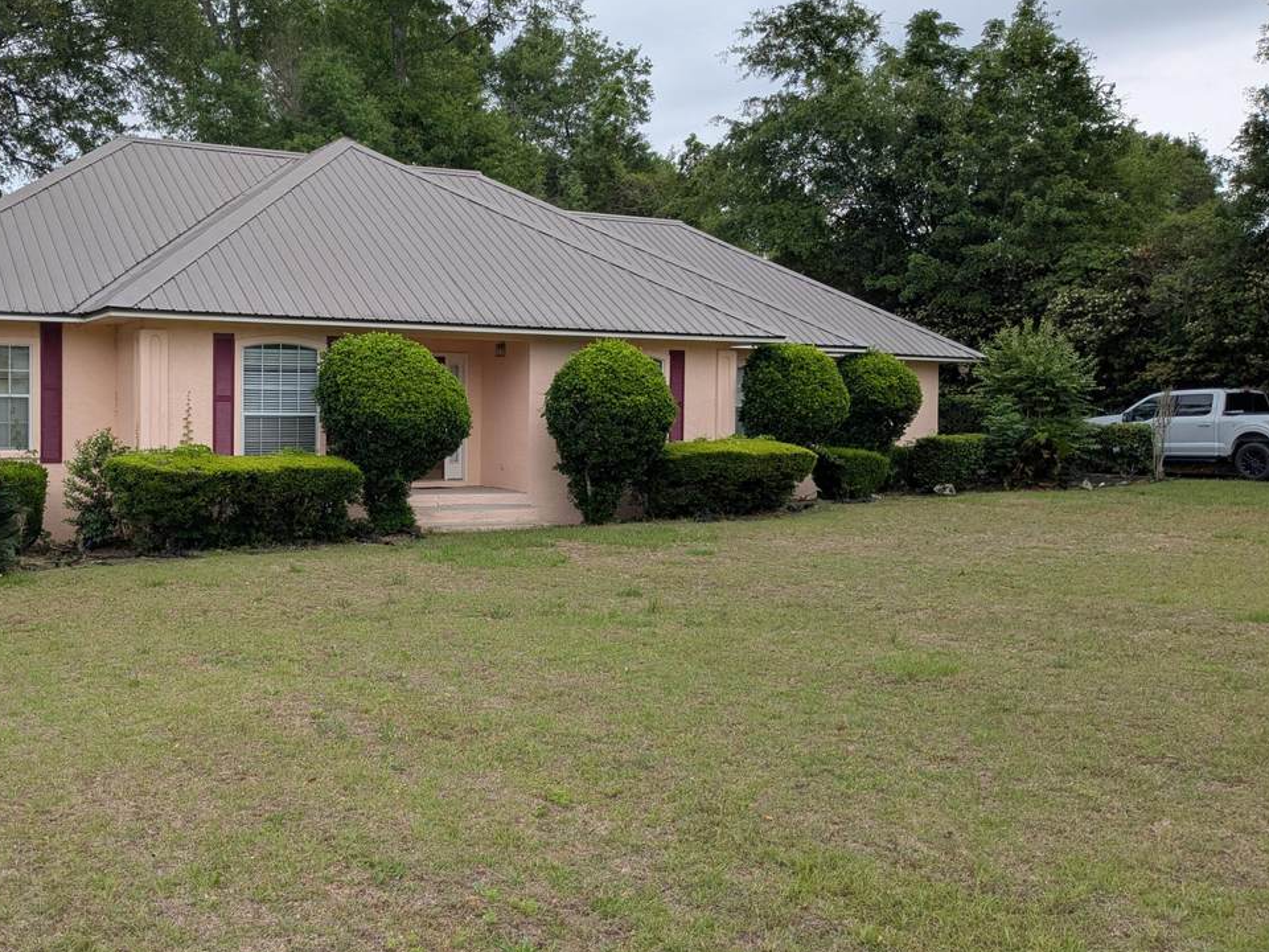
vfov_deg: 39.6
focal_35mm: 36
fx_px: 1320
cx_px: 431
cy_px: 418
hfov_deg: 50.5
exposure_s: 1/2924
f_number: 1.73
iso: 58
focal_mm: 4.38
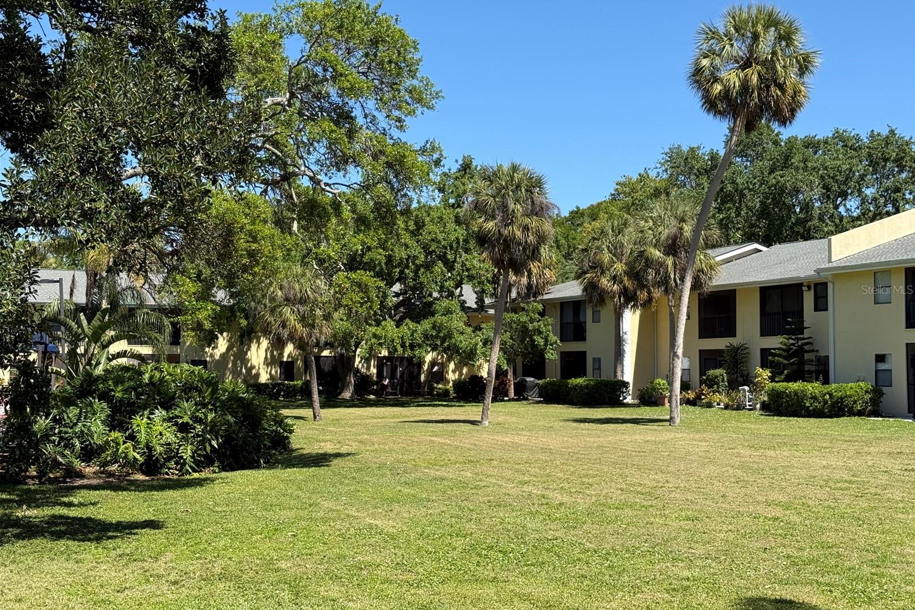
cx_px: 458
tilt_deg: +4.2
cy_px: 289
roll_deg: -0.5
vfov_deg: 27.0
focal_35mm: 50
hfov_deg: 39.6
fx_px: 1271
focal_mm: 6.76
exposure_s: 1/2577
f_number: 1.78
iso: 64
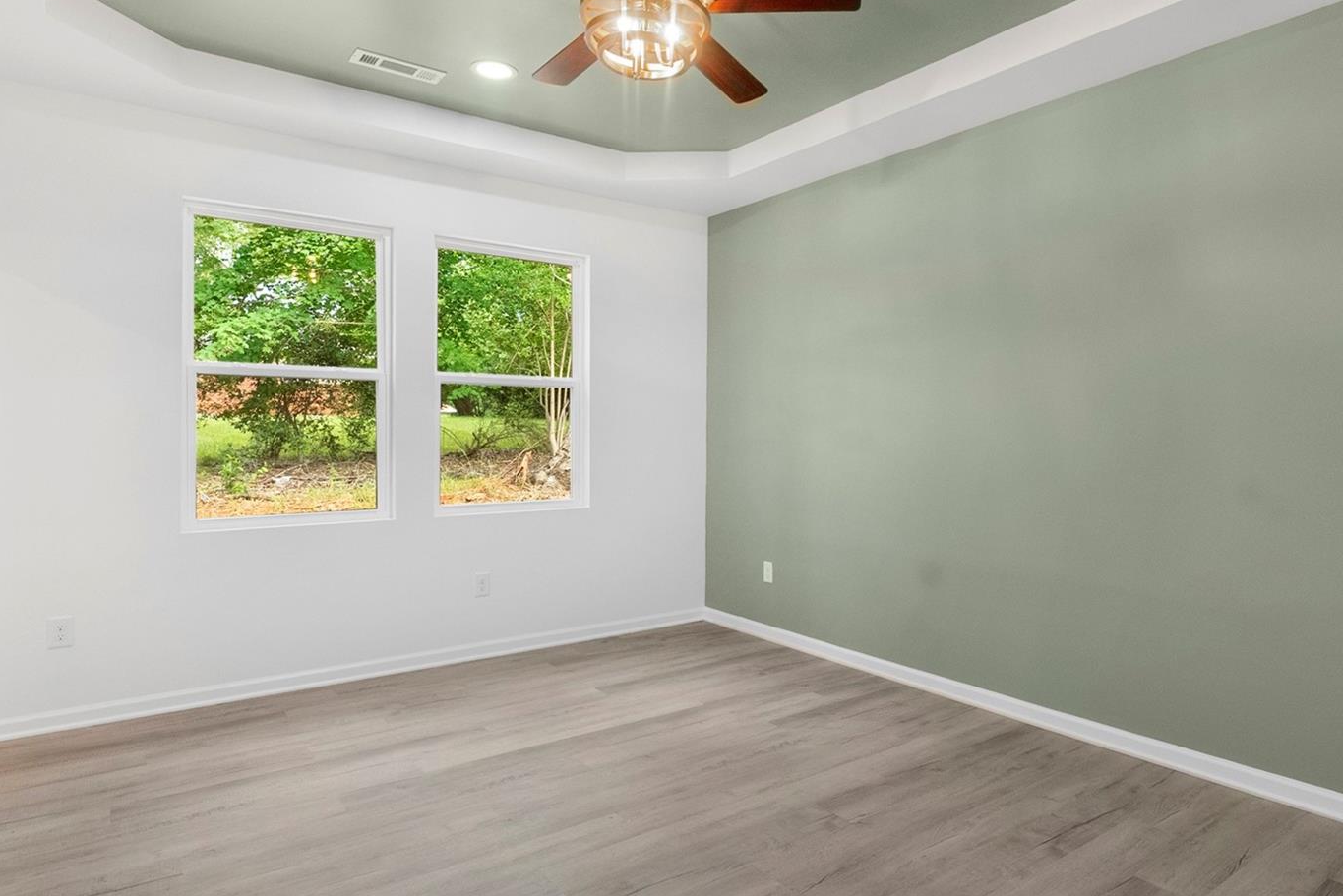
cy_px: 436
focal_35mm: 21
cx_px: 784
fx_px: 784
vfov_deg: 59.5
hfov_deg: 80.5
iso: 2000
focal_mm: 14
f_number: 9
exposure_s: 1/20
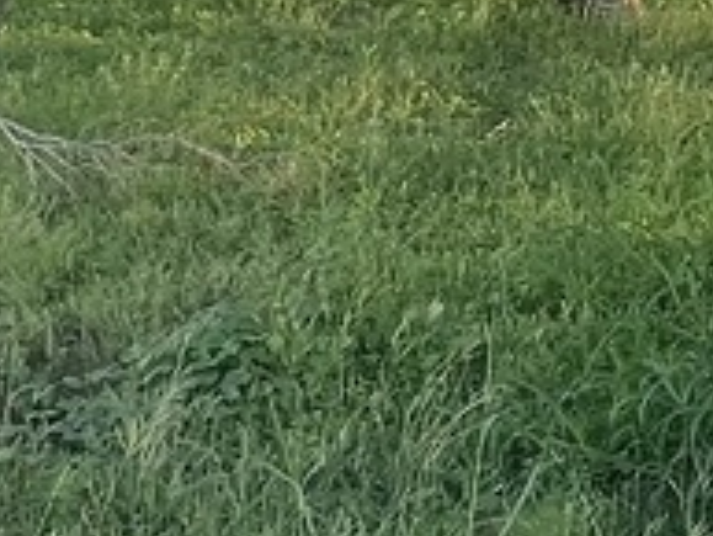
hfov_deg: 19.8
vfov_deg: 14.8
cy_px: -85
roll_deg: +0.5
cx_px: 672
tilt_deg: -3.9
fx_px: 1999
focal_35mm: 97
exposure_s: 1/118
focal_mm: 1.57
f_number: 1.8
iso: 32
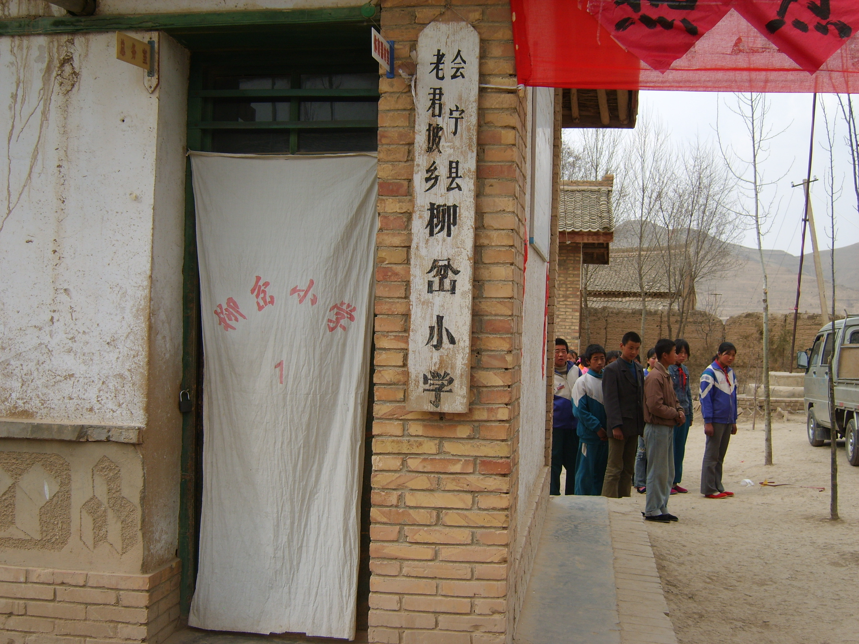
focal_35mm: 44
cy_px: 322
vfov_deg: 32.9
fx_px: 1092
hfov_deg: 42.9
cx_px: 430
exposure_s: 1/500
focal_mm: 9.2
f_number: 3.1
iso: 50
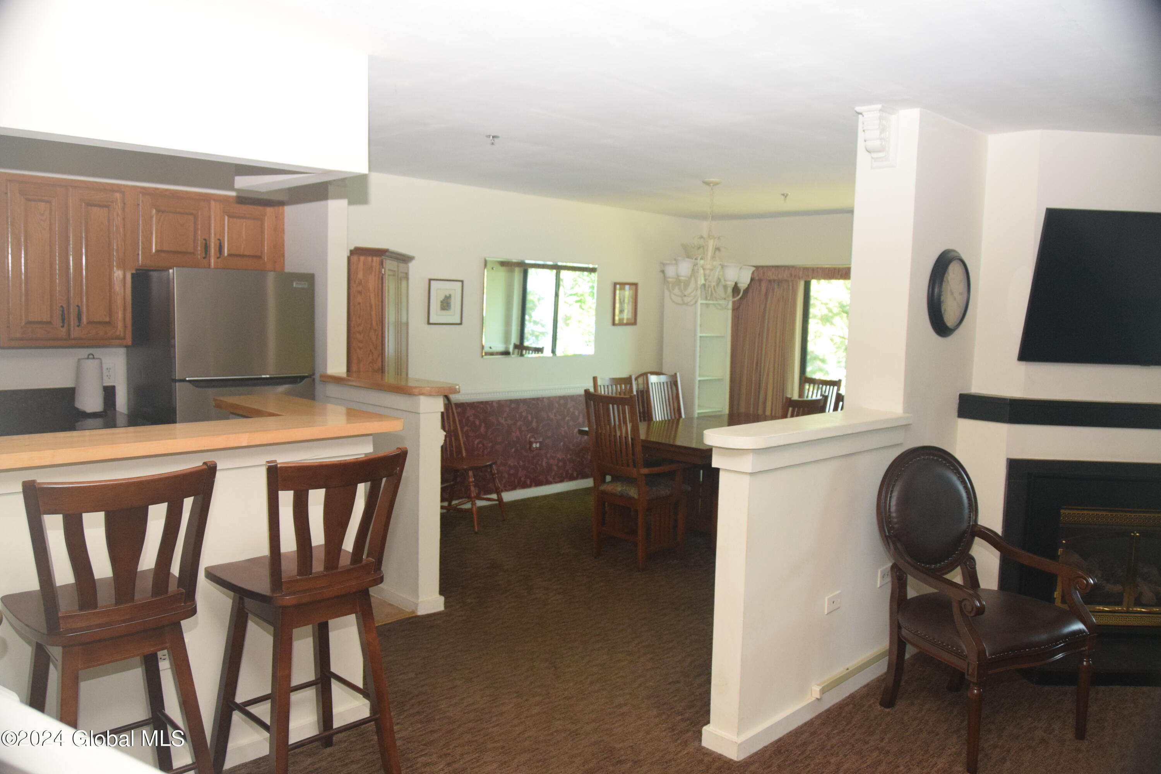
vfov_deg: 47.9
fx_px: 871
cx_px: 580
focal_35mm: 27
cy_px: 387
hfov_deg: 67.4
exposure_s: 1/60
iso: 1800
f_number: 3.5
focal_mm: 18
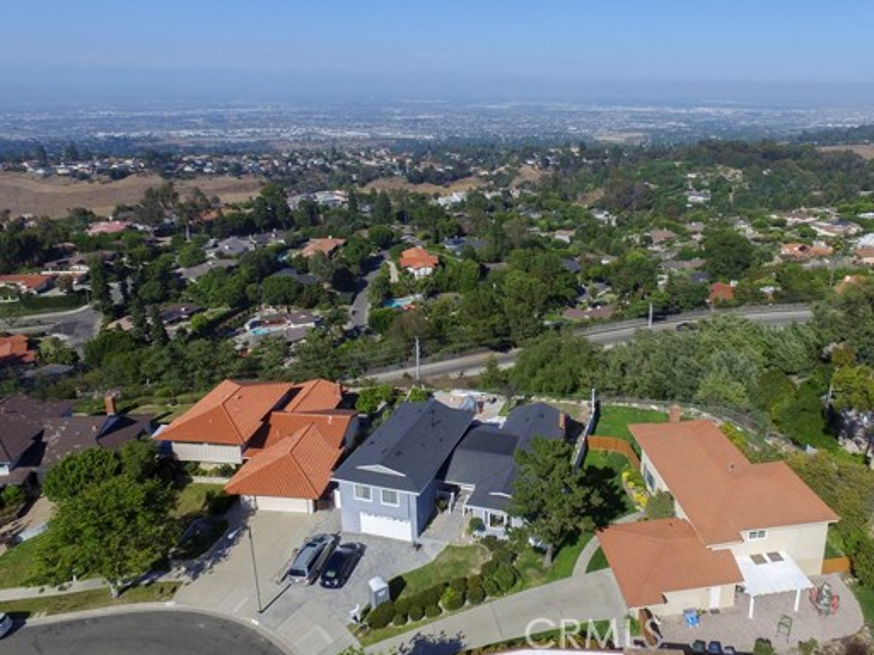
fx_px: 631
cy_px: 249
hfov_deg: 68.8
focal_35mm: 25
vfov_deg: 54.3
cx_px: 519
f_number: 2.8
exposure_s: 1/1500
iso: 100
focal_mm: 3.61
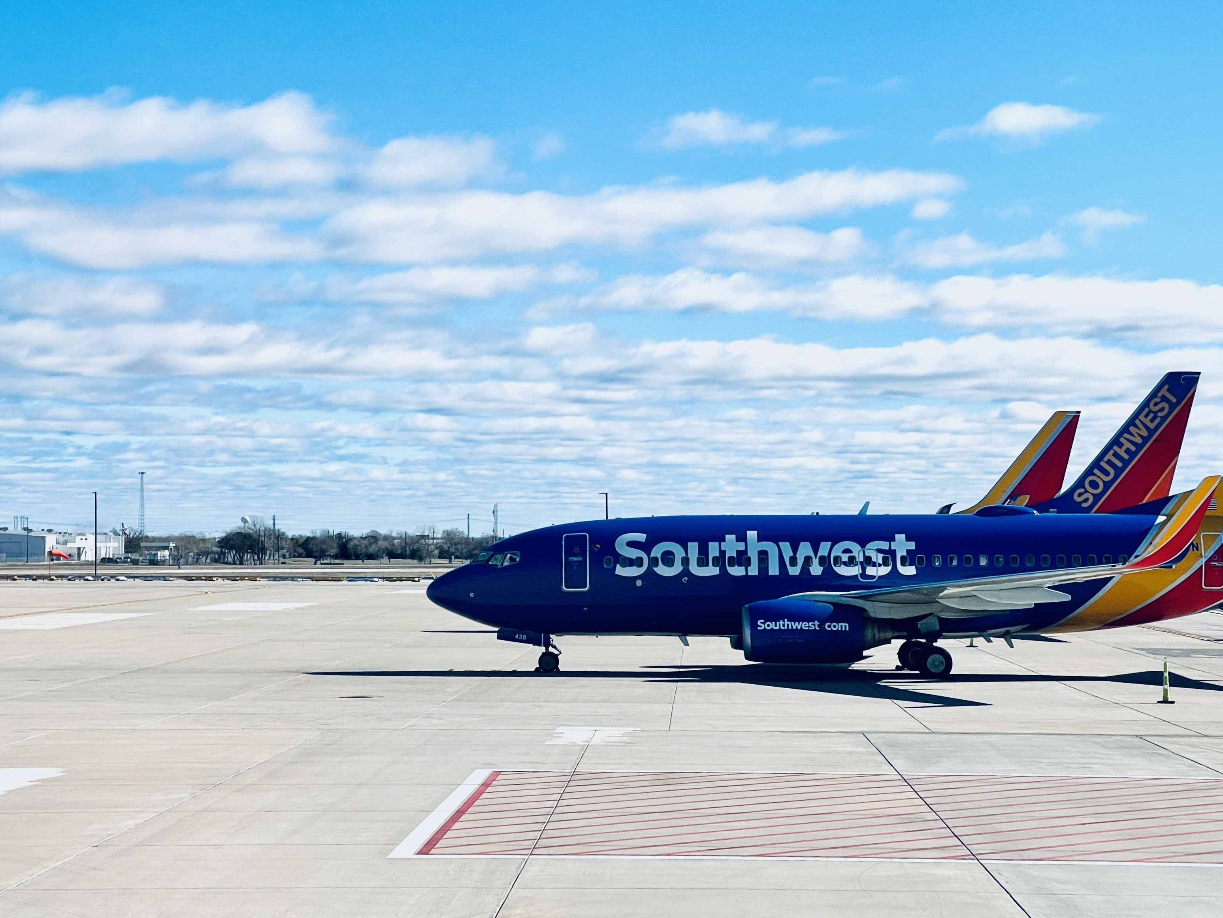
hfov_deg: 24.4
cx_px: 649
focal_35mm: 80
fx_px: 2827
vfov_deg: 18.4
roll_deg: -0.9
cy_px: 429
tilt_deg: +1.4
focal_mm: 7.5
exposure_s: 1/1815
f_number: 2.2
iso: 20
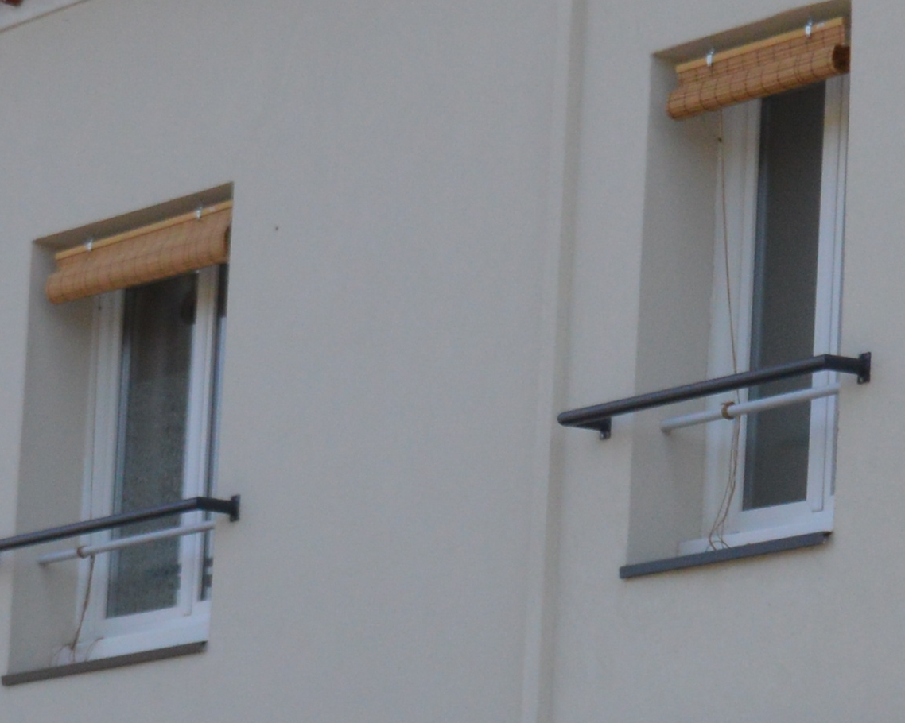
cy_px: 739
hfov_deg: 8.1
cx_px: 646
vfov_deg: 6.5
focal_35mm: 238
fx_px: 6374
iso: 400
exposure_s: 1/1600
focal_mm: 32
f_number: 5.6
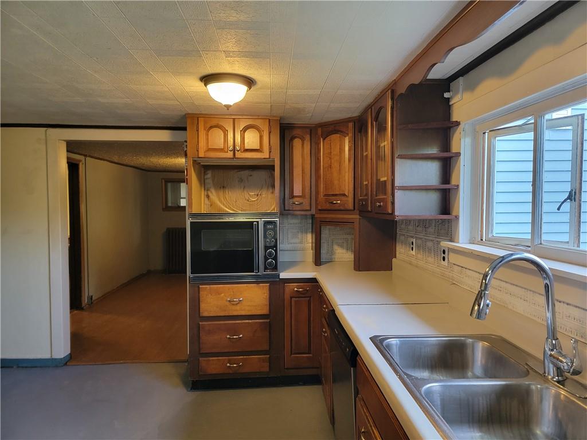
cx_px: 294
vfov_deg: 56.8
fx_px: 407
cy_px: 220
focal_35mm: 24
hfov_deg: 71.6
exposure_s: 1/120
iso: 320
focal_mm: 6.7
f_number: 1.8
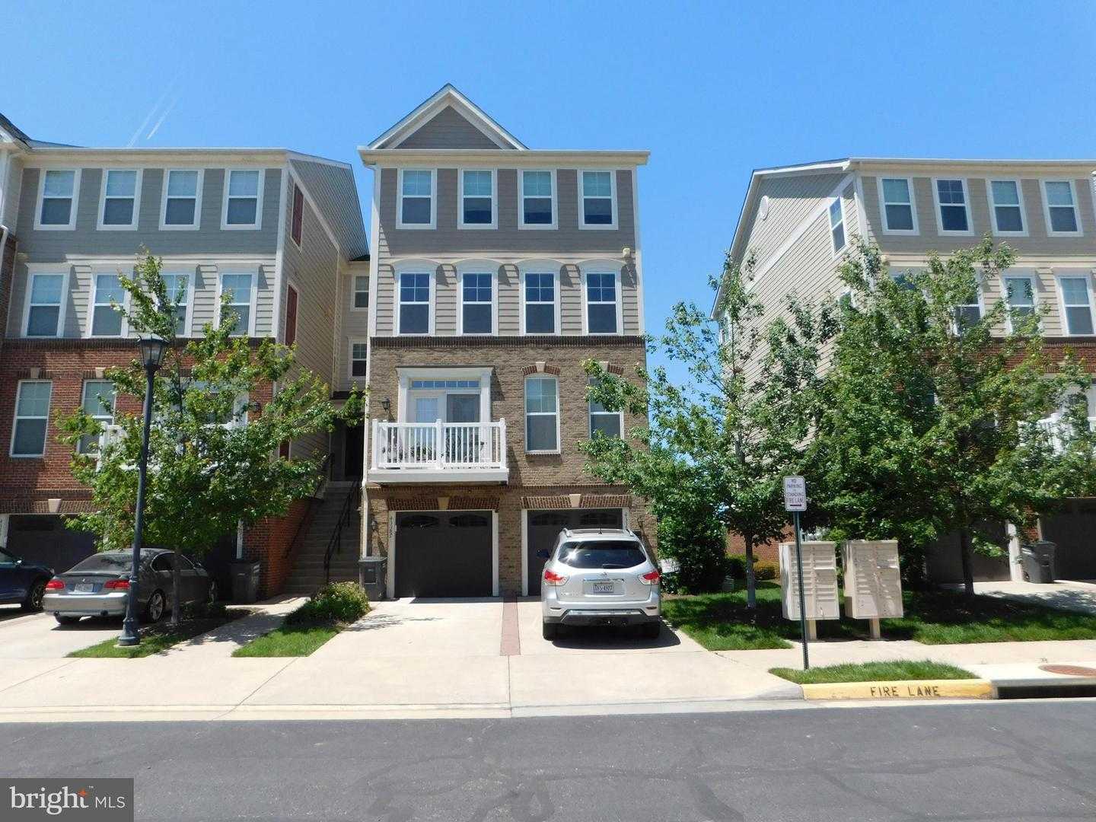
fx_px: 728
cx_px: 548
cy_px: 411
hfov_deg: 73.9
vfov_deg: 58.9
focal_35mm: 23
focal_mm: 4
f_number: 3
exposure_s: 1/1250
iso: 125
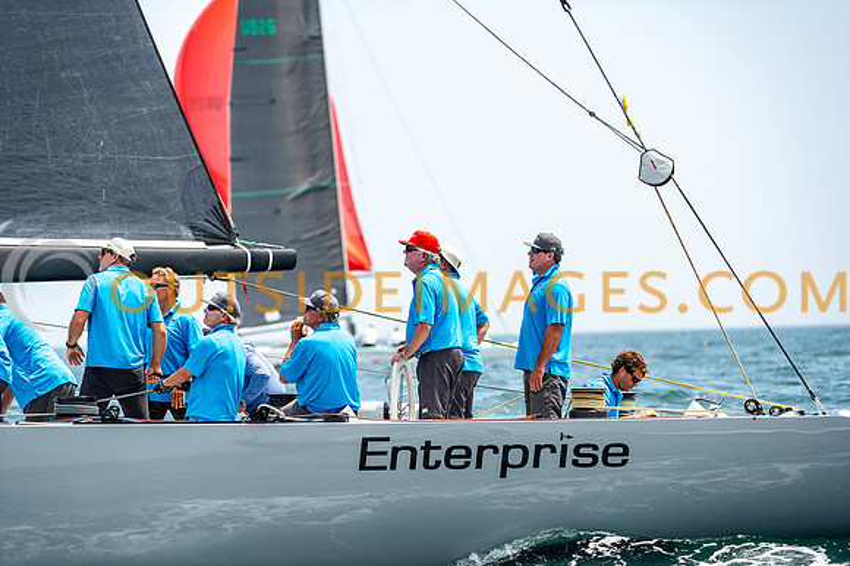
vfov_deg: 6.9
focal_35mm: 200
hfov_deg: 10.3
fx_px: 4719
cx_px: 425
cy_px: 283
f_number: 5
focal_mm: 200
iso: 400
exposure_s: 1/1600
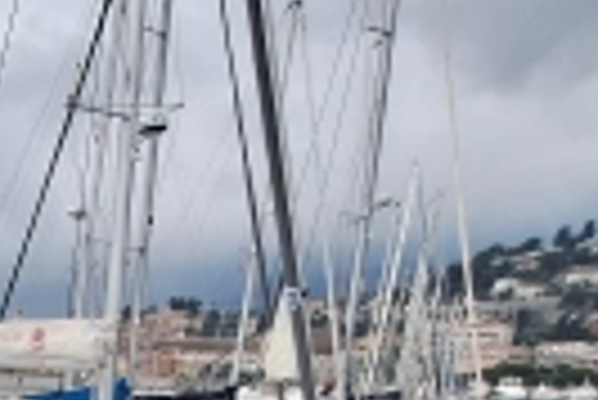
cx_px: -234
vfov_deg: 17.5
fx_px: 931
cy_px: 793
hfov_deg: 27.7
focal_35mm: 56
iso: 40
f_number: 2.2
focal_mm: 1.74
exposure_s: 1/2024
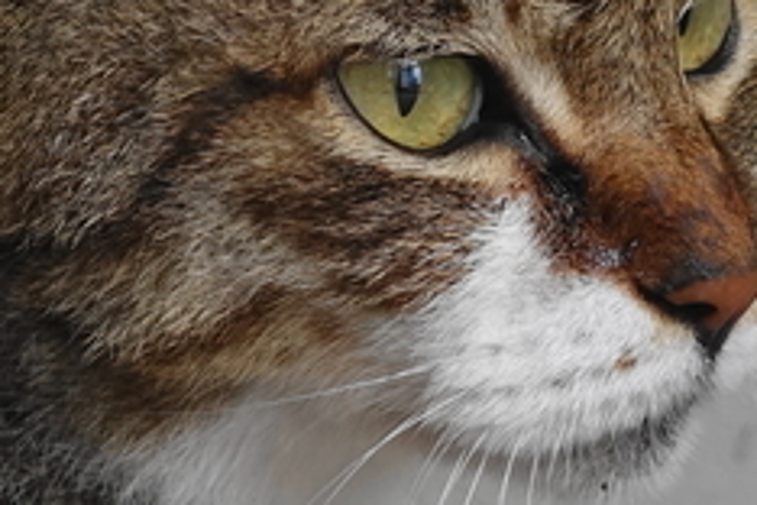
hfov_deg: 16.4
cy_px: 308
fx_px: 2586
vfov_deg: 11.1
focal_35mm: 123
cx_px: 65
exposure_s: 1/200
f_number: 2.8
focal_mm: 8.8
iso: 320
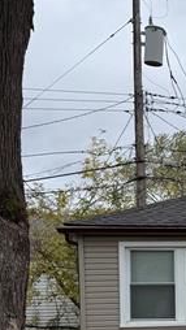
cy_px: 303
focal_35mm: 79
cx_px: 345
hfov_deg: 13.6
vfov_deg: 25.9
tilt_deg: -1.2
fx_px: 692
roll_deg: +0.5
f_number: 1.78
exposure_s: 1/1122
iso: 80
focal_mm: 6.76
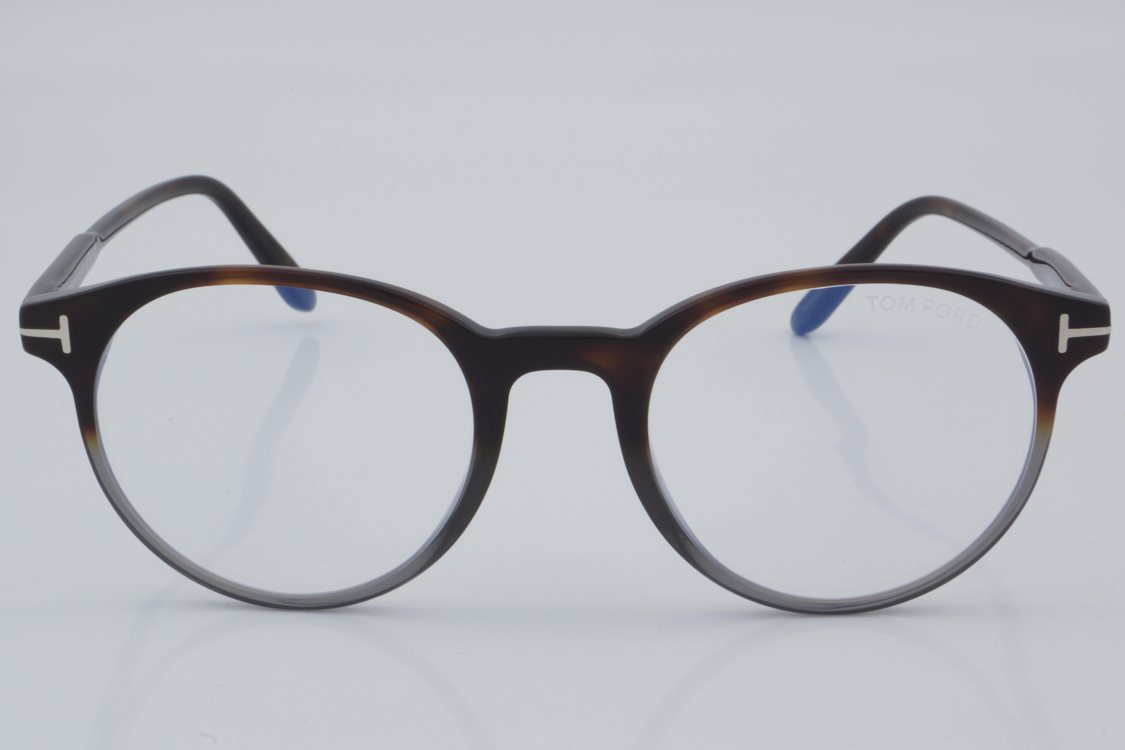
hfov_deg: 24.6
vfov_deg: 16.6
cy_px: 375
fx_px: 2578
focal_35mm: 82
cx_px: 562
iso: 100
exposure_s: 1/4
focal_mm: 55
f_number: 32
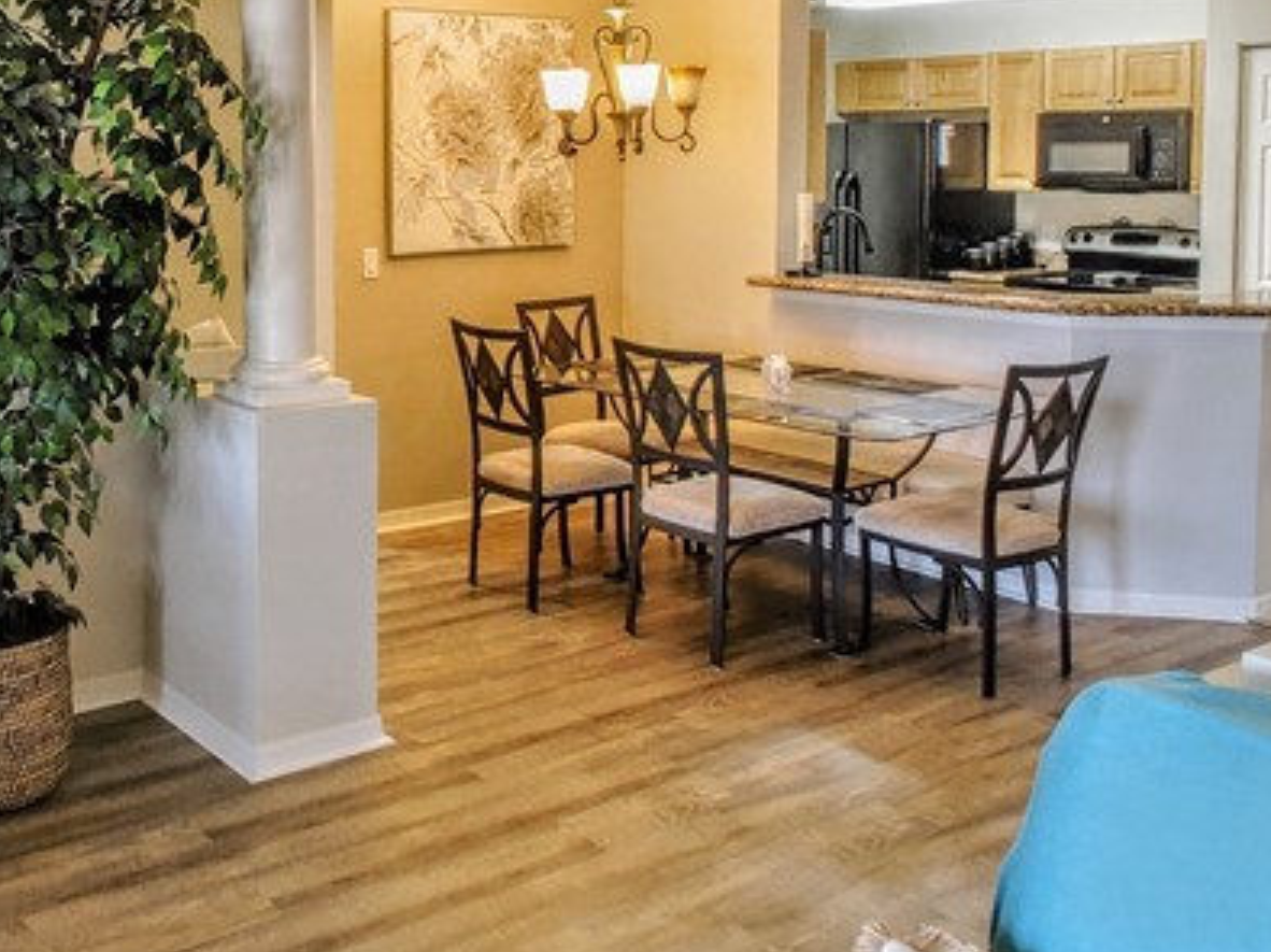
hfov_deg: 46.3
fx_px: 1431
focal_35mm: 39
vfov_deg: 36.0
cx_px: 329
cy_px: 244
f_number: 1.9
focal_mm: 1.78
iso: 100
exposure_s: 1/30
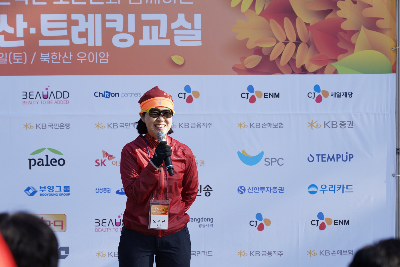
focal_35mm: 105
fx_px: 1167
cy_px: 134
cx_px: 200
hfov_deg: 19.5
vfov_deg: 13.0
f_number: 5.6
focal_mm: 105
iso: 100
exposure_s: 1/125
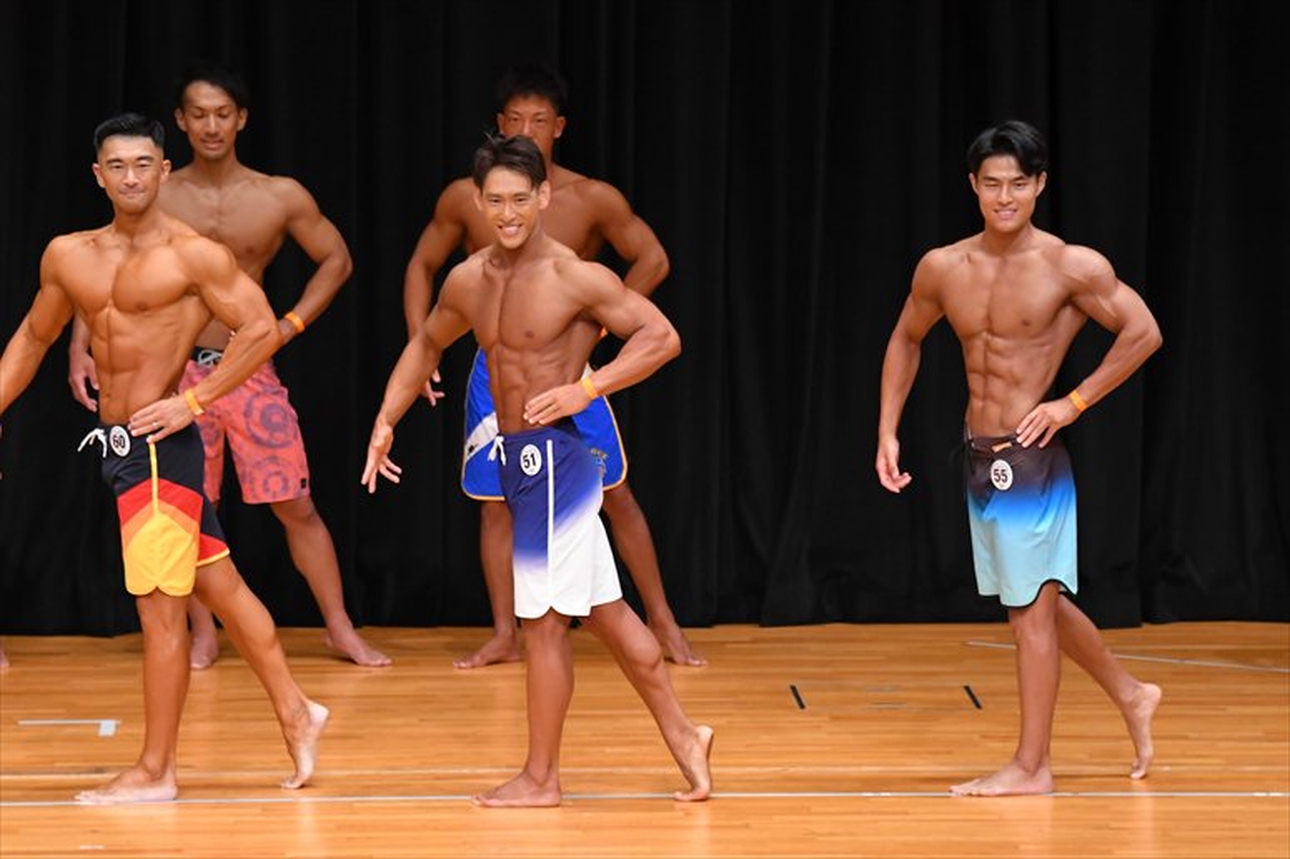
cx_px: 645
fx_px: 9133
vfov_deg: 5.4
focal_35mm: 255
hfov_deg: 8.1
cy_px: 430
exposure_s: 1/400
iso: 4000
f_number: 5.6
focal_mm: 170
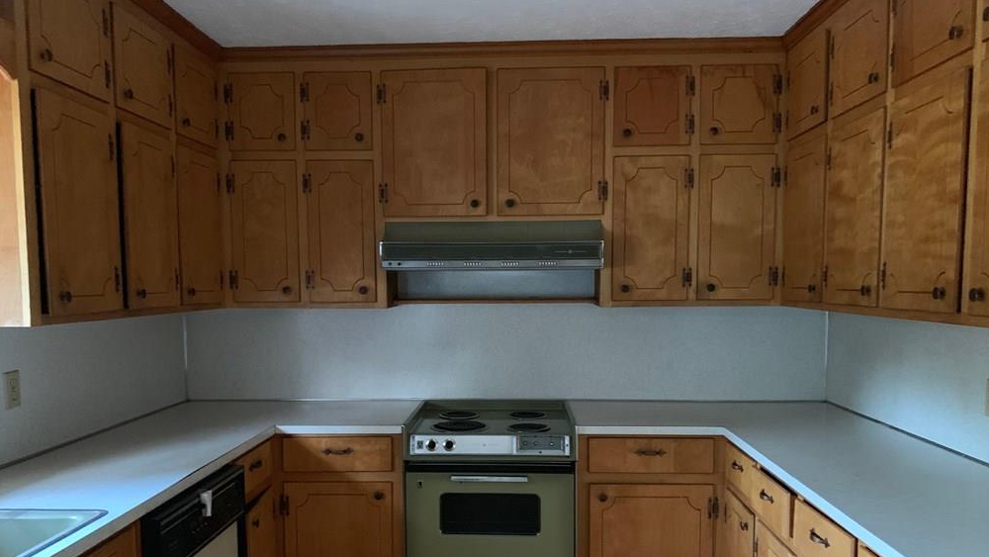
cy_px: 355
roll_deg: -0.8
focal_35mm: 29
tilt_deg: -4.3
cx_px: 488
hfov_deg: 66.1
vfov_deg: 39.9
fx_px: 761
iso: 800
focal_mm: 4.25
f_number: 1.8
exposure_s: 1/24
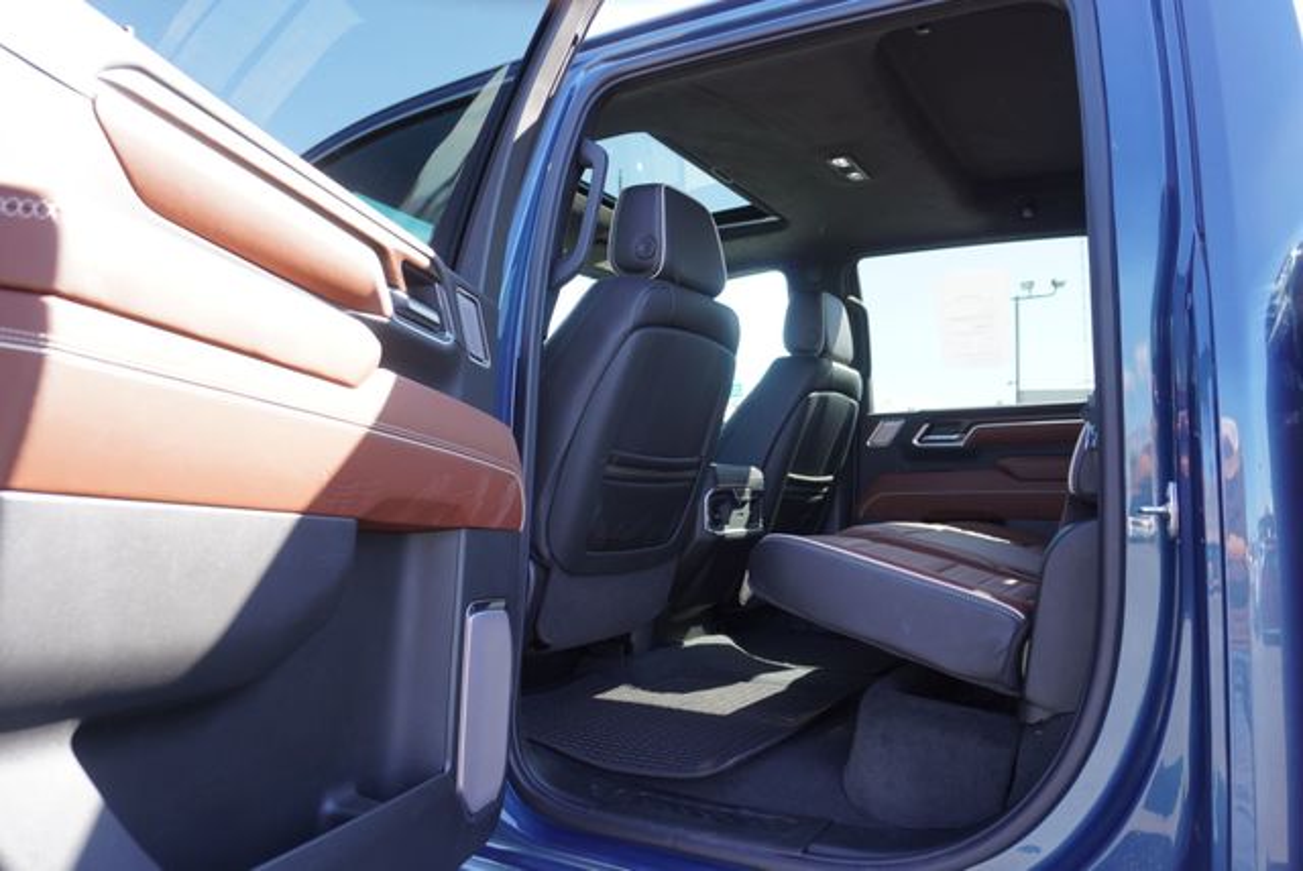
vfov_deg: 50.5
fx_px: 924
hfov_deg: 70.4
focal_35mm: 26
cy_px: 436
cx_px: 652
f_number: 4
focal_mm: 17
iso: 100
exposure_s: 1/60
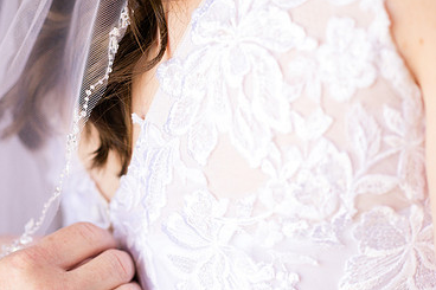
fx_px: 1622
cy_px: 190
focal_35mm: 134
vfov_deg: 10.2
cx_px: 123
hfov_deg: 15.3
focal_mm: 85
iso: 800
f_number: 2.8
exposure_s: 1/320
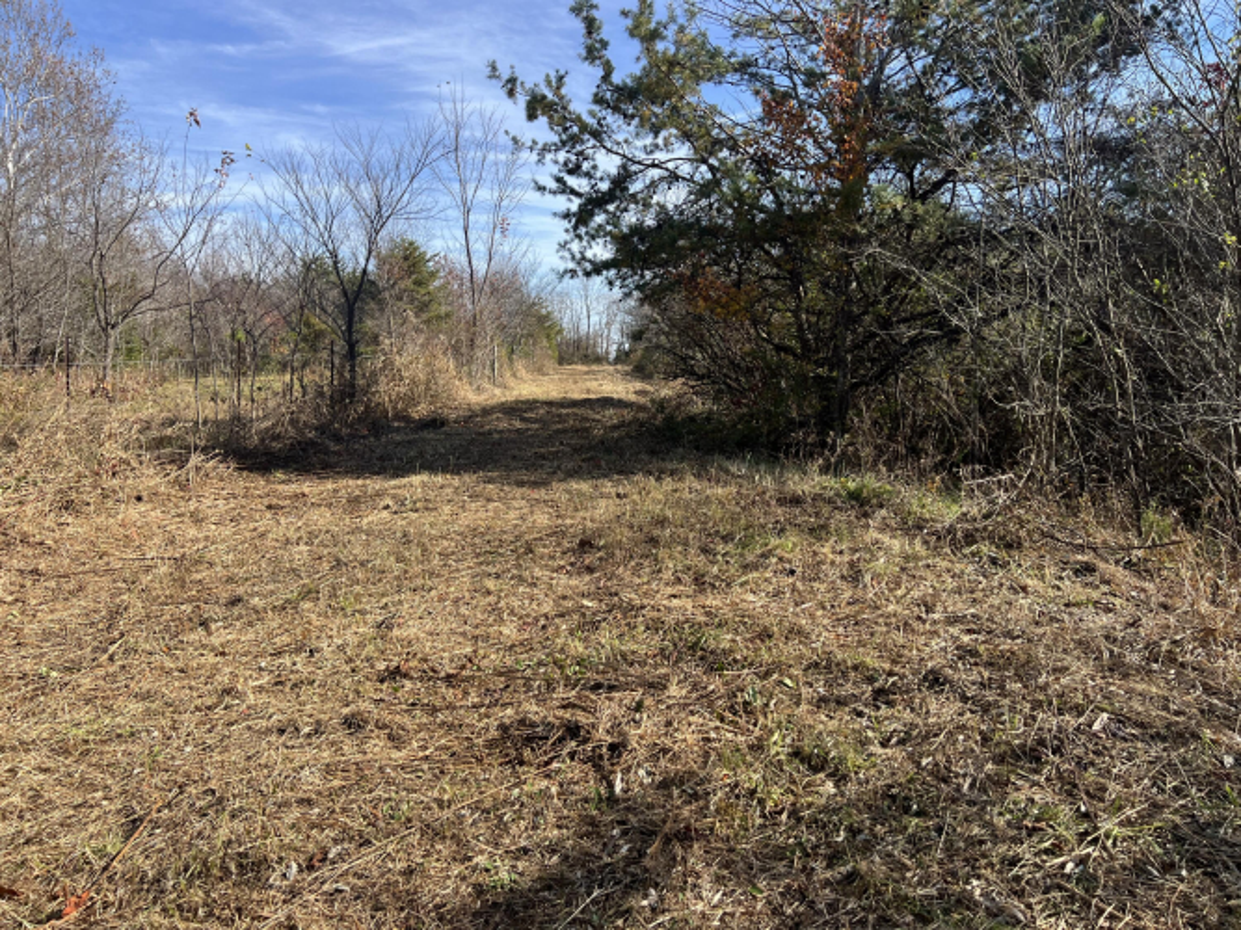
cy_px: 465
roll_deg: +1.3
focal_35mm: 26
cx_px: 620
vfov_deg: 53.0
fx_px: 932
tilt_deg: -1.4
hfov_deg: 67.3
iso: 50
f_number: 1.5
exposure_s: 1/1934
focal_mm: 5.7
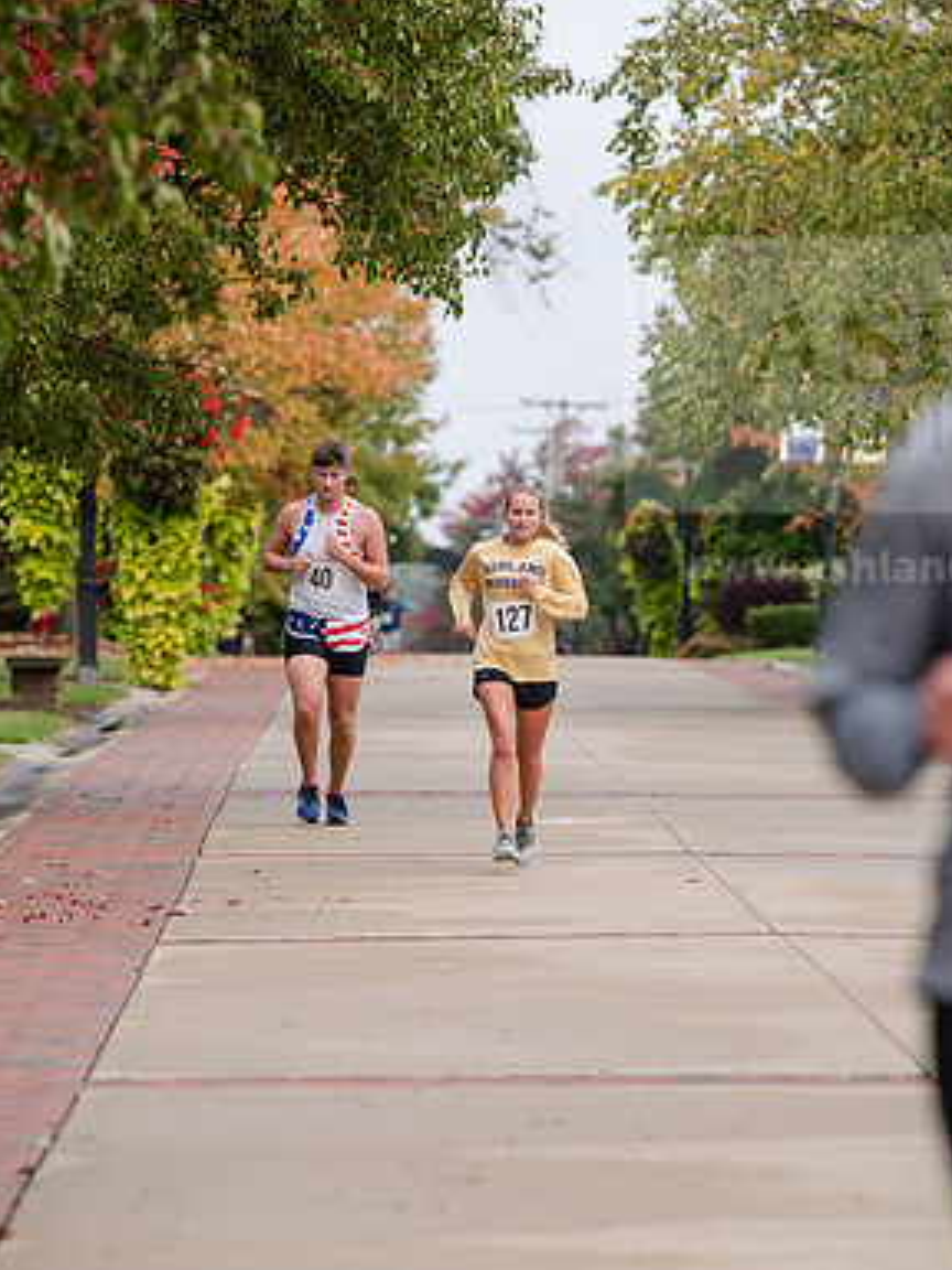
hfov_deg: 5.3
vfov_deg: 7.0
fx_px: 10377
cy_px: 637
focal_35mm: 283
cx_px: 526
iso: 500
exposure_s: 1/500
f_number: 5
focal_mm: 195
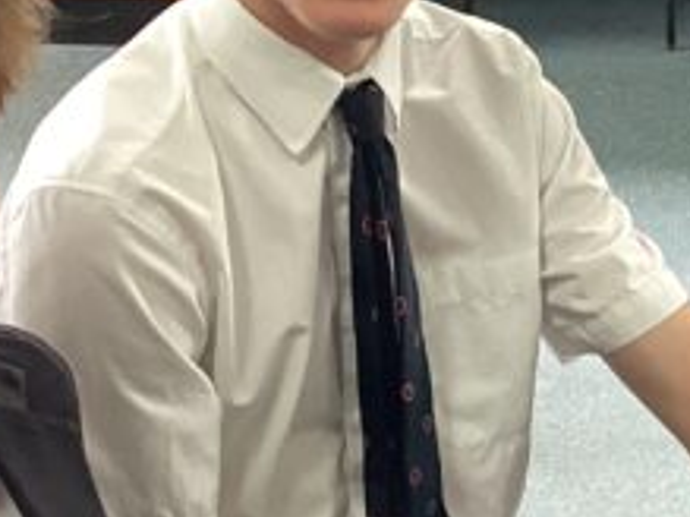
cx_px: 762
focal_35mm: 145
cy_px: 574
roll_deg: +0.9
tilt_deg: -26.9
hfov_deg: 13.3
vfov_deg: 10.1
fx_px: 2889
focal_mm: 3.3
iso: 160
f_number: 2.4
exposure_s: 1/50
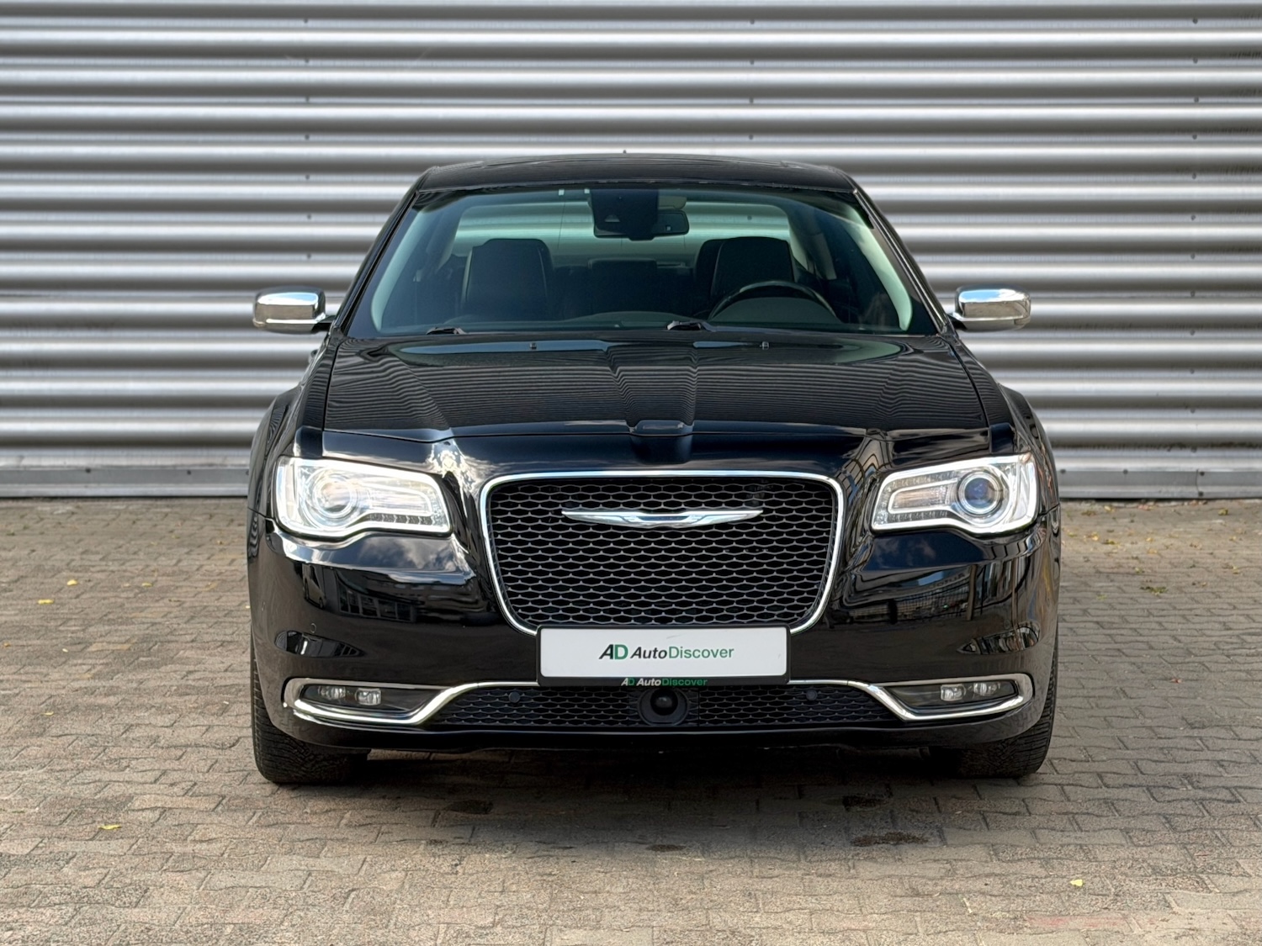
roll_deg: -0.8
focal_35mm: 48
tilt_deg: -3.3
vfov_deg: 30.3
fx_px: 1750
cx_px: 631
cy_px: 473
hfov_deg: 39.7
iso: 80
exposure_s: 1/182
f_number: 1.78
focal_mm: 6.76
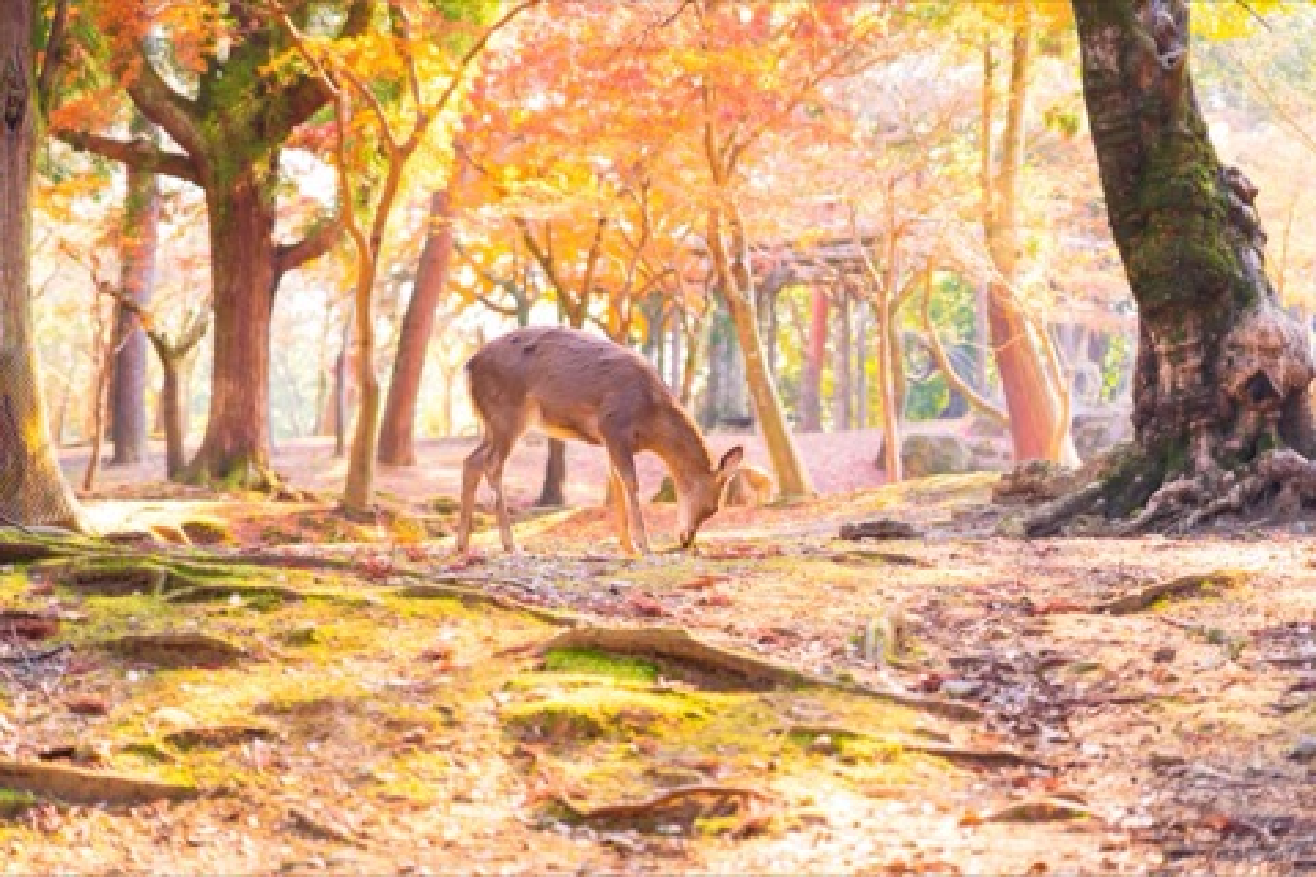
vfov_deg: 13.0
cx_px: 658
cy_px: 438
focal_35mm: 105
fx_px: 3838
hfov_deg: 19.5
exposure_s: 1/80
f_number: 4
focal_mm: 105
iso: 400
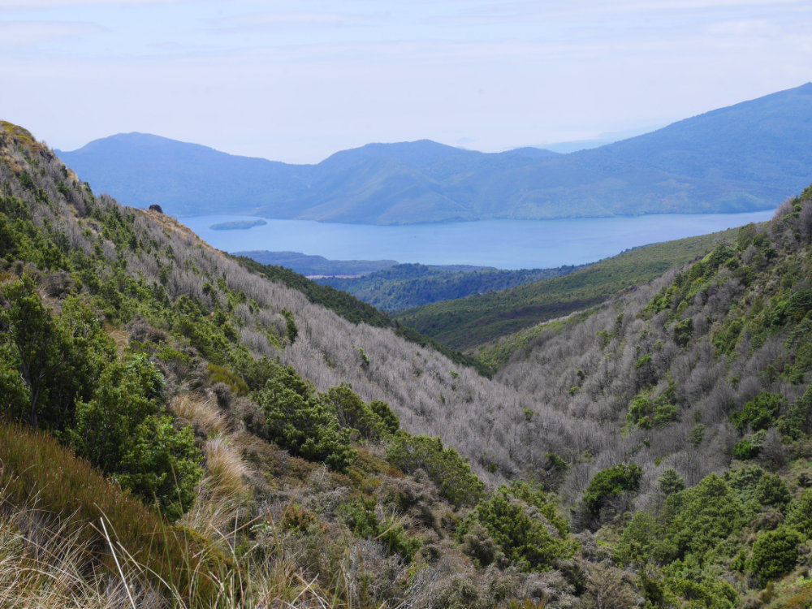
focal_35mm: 64
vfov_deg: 22.9
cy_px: 304
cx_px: 406
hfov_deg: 30.3
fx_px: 1501
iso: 200
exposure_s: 1/320
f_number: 9
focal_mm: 32
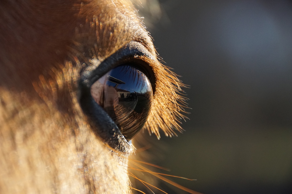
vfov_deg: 3.7
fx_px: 3041
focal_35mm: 375
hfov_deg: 5.5
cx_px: 146
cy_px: 97
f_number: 9
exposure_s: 1/1250
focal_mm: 250
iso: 1250
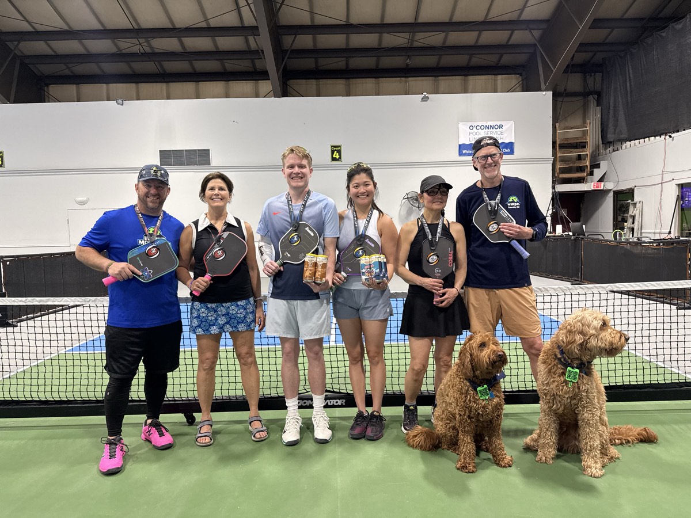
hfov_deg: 71.6
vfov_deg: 56.8
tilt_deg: -3.4
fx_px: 479
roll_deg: +0.6
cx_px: 346
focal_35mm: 24
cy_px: 259
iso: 200
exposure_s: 1/120
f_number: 1.78
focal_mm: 6.76
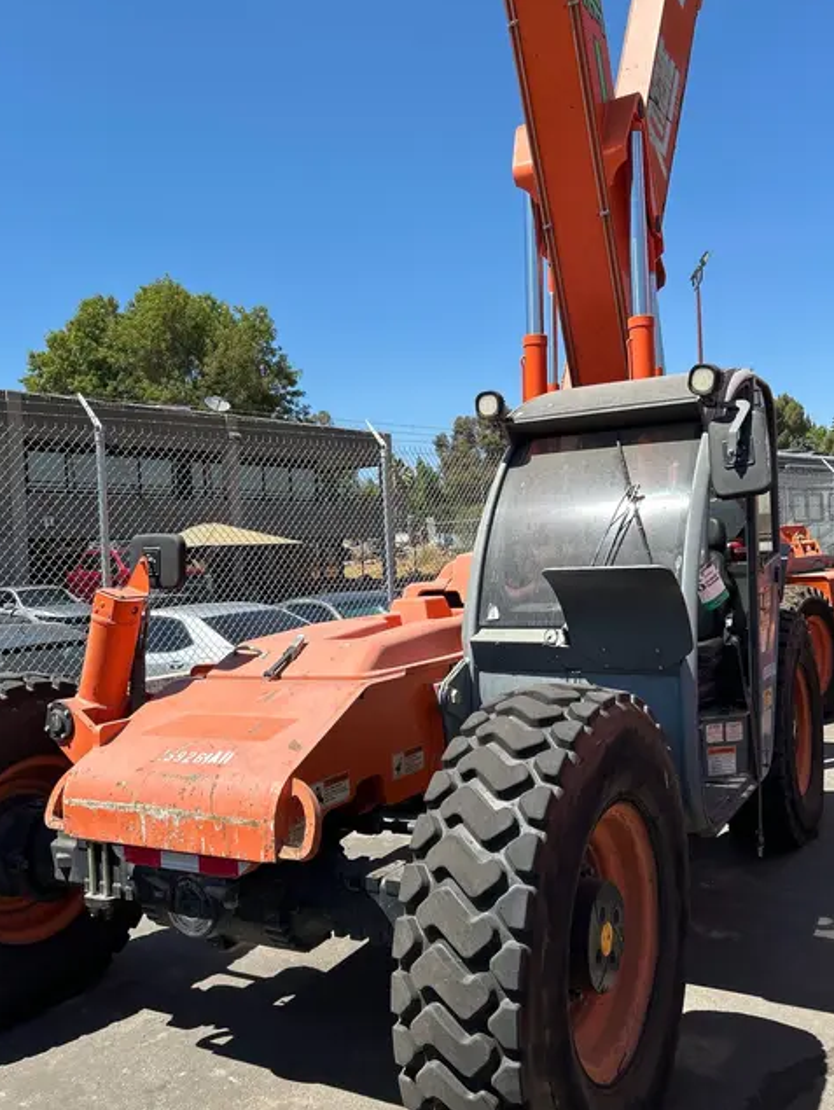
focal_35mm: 30
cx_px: 420
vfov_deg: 59.9
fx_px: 963
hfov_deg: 46.8
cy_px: 576
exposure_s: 1/2841
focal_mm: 5.7
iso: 50
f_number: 1.5
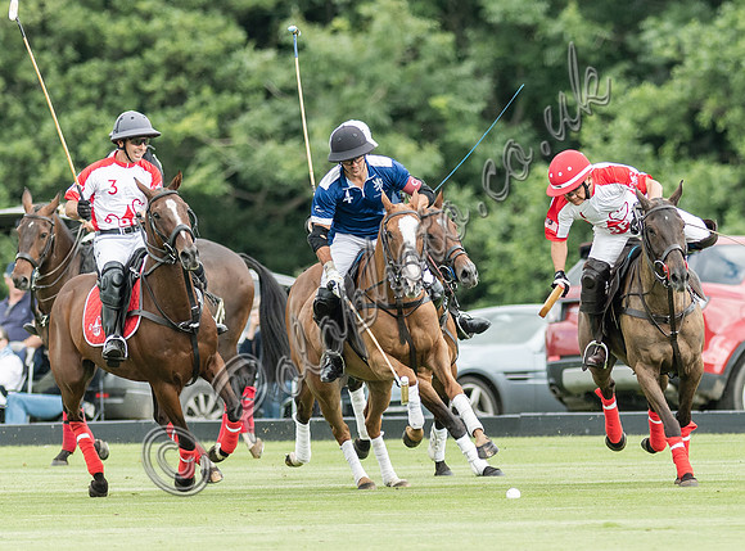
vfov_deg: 1.7
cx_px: 632
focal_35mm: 873
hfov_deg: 2.3
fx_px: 18688
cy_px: 230
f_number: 2.8
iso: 250
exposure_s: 1/2000
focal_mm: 300
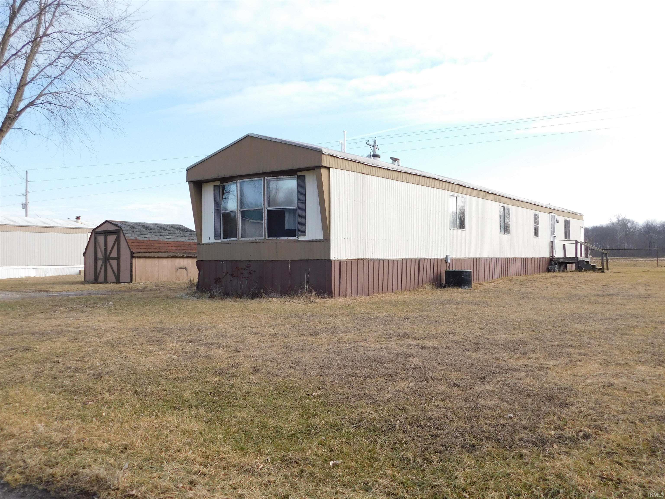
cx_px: 332
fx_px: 576
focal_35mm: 30
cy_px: 250
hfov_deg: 60.0
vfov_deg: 46.8
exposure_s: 1/640
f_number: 3.2
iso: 125
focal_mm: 5.3
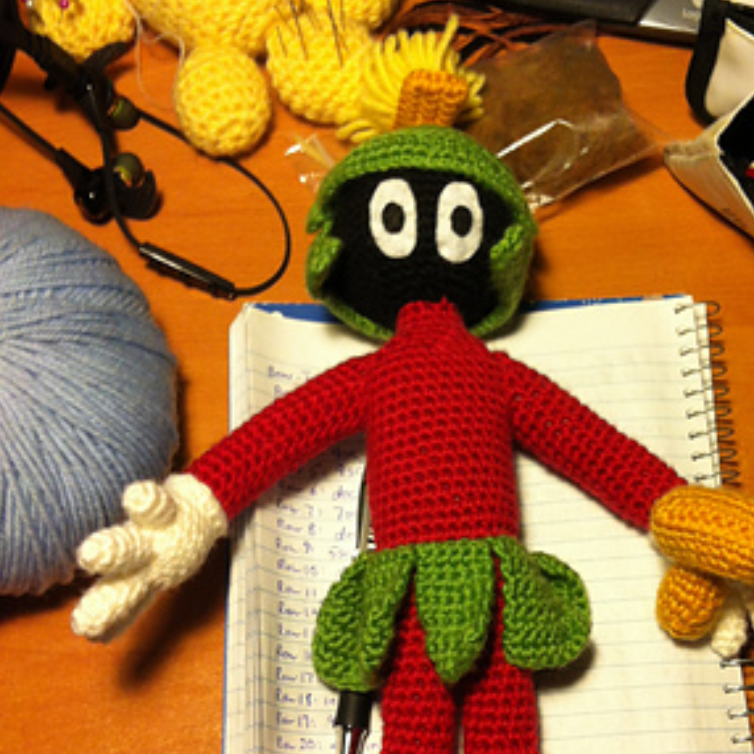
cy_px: 472
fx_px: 1331
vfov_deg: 31.5
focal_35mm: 54
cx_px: 486
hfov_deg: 31.4
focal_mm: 3.85
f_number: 2.8
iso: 80
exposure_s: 1/15
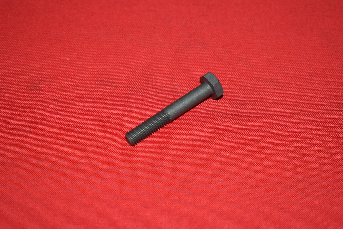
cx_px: 172
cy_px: 114
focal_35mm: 78
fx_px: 744
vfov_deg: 17.5
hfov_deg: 26.0
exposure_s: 1/200
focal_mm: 52
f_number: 5.6
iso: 400
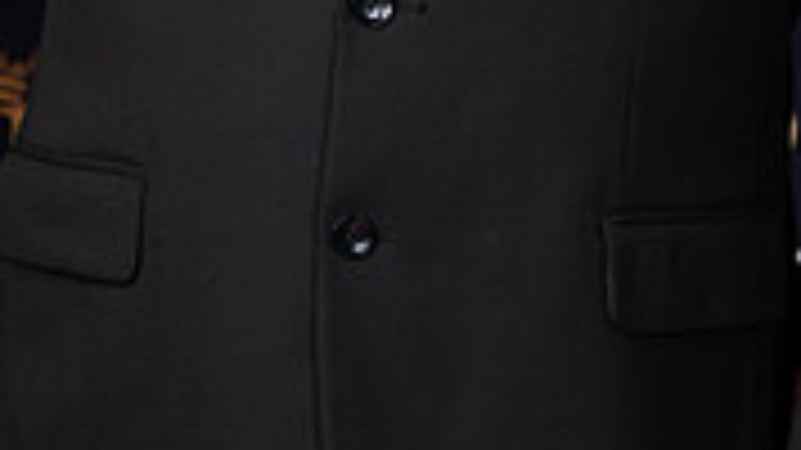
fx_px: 4671
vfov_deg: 5.4
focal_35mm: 220
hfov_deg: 9.8
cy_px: -504
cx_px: 387
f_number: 8
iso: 320
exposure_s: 1/125
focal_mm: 83
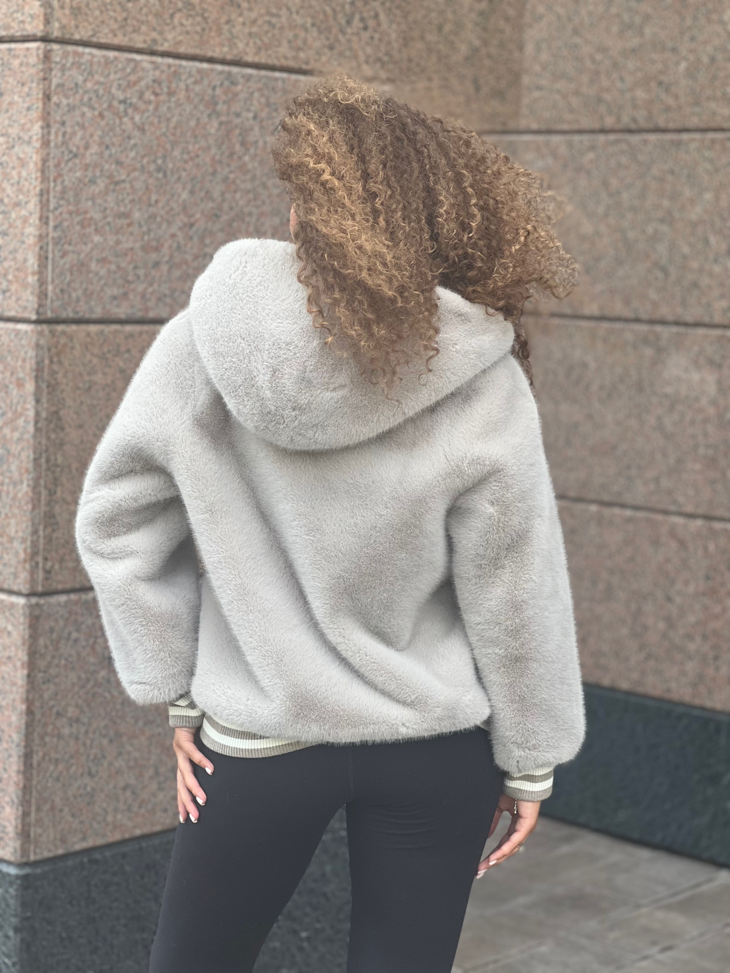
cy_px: 486
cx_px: 365
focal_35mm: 77
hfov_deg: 19.1
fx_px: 2165
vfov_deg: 25.3
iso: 25
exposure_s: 1/121
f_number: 2.8
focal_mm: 9
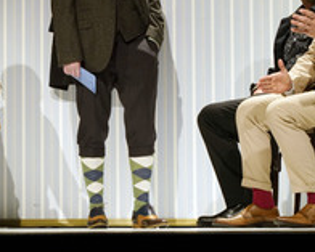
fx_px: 1632
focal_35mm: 175
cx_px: 51
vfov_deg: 8.8
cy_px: 53
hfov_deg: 11.0
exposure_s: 1/160
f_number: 5.6
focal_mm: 81
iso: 2000
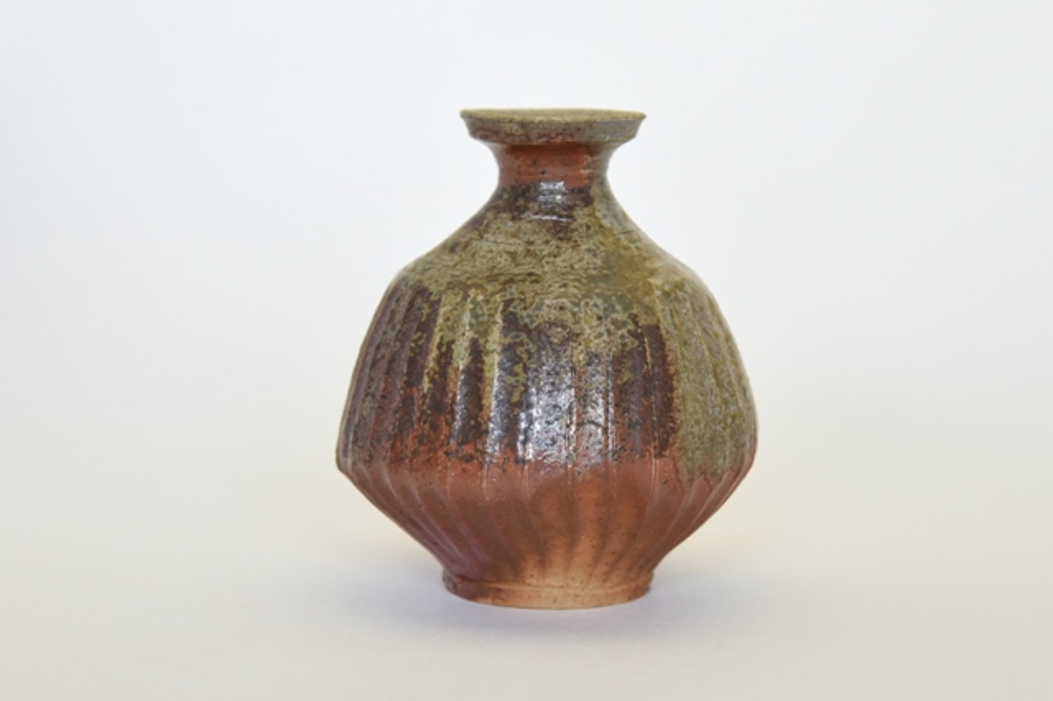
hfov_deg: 30.5
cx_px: 526
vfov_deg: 20.6
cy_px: 350
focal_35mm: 66
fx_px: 1929
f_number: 4.5
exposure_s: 1/320
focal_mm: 66
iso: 1250
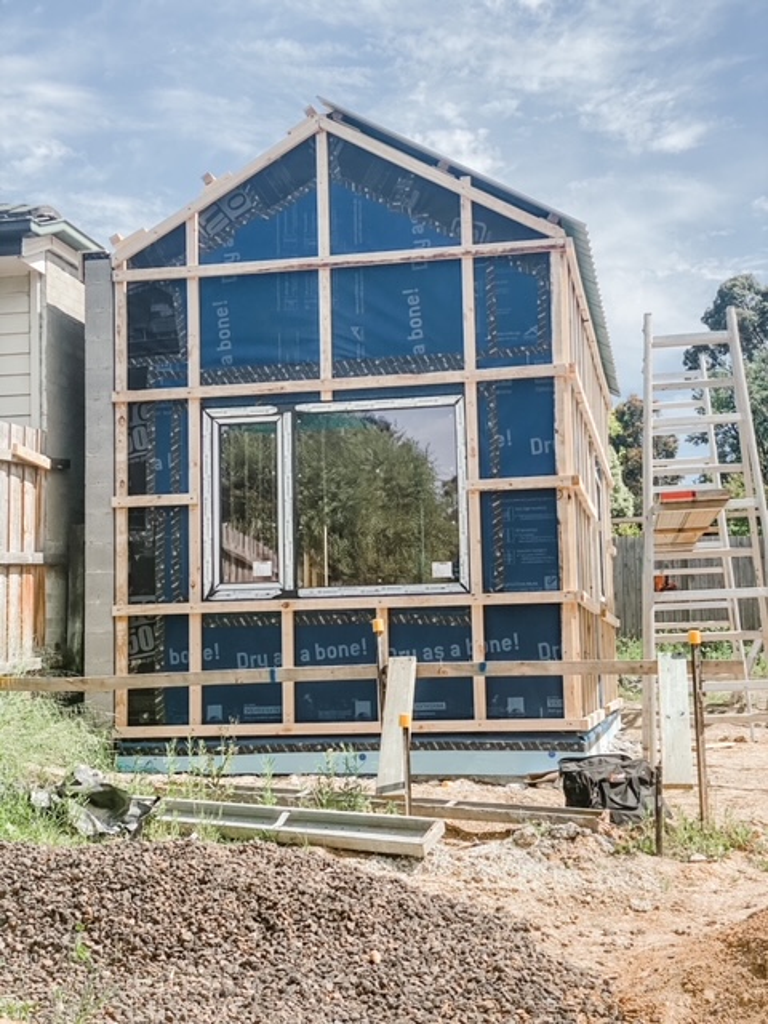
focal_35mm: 52
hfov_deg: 28.0
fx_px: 1538
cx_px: 384
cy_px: 512
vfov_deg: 36.8
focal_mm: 6
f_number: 2
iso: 20
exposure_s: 1/1700
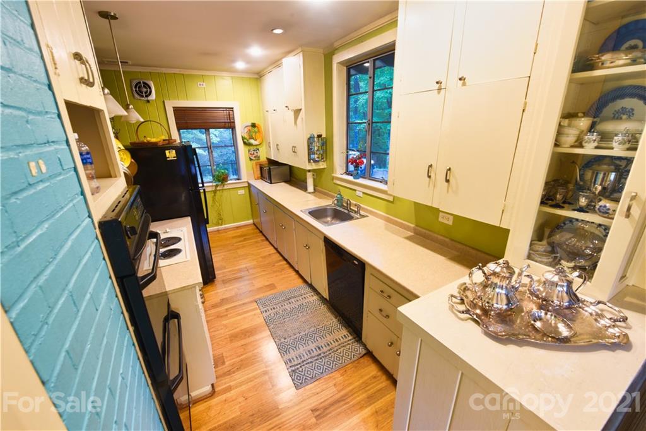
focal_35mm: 14
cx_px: 323
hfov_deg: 104.2
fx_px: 251
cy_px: 216
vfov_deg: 81.2
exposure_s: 3
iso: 100
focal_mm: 14
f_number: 10
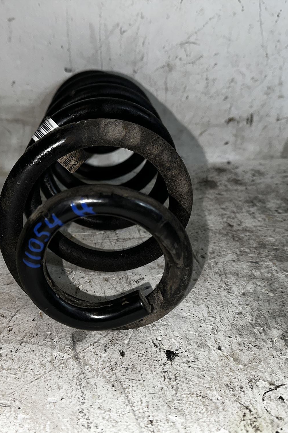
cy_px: 220
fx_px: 408
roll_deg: +1.4
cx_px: 94
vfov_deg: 55.8
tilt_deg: -25.6
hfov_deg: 38.4
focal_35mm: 34
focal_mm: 6.86
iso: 50
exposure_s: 1/321
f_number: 1.78
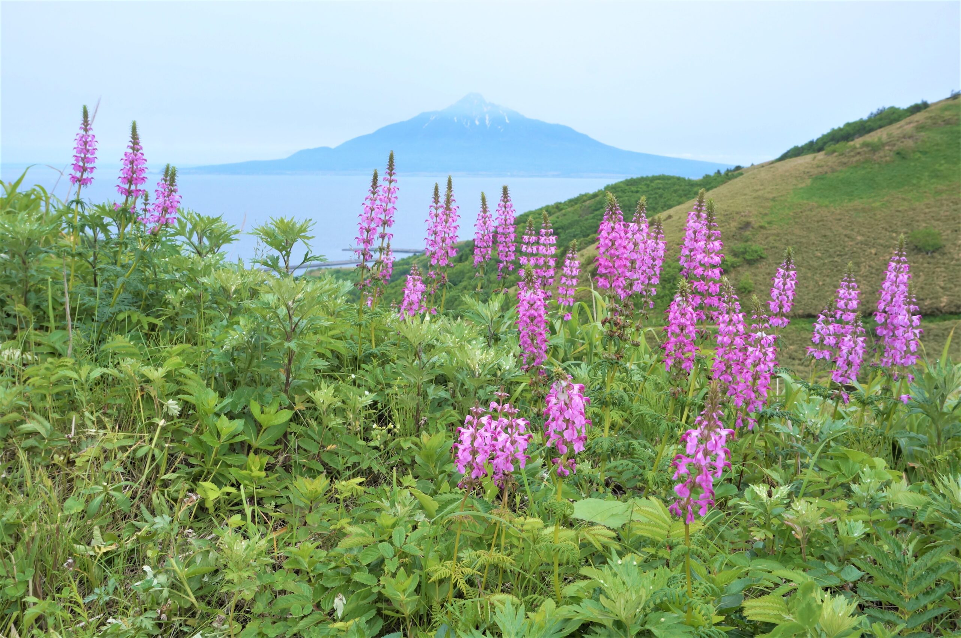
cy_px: 319
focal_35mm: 36
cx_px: 480
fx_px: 960
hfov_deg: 53.2
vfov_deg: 36.8
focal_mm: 24
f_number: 11
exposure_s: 1/160
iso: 400
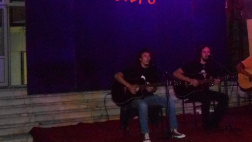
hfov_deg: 30.7
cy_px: 29
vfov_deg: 17.6
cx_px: 177
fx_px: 454
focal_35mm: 68
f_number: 4.5
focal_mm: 7.8
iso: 1600
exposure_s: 1/30
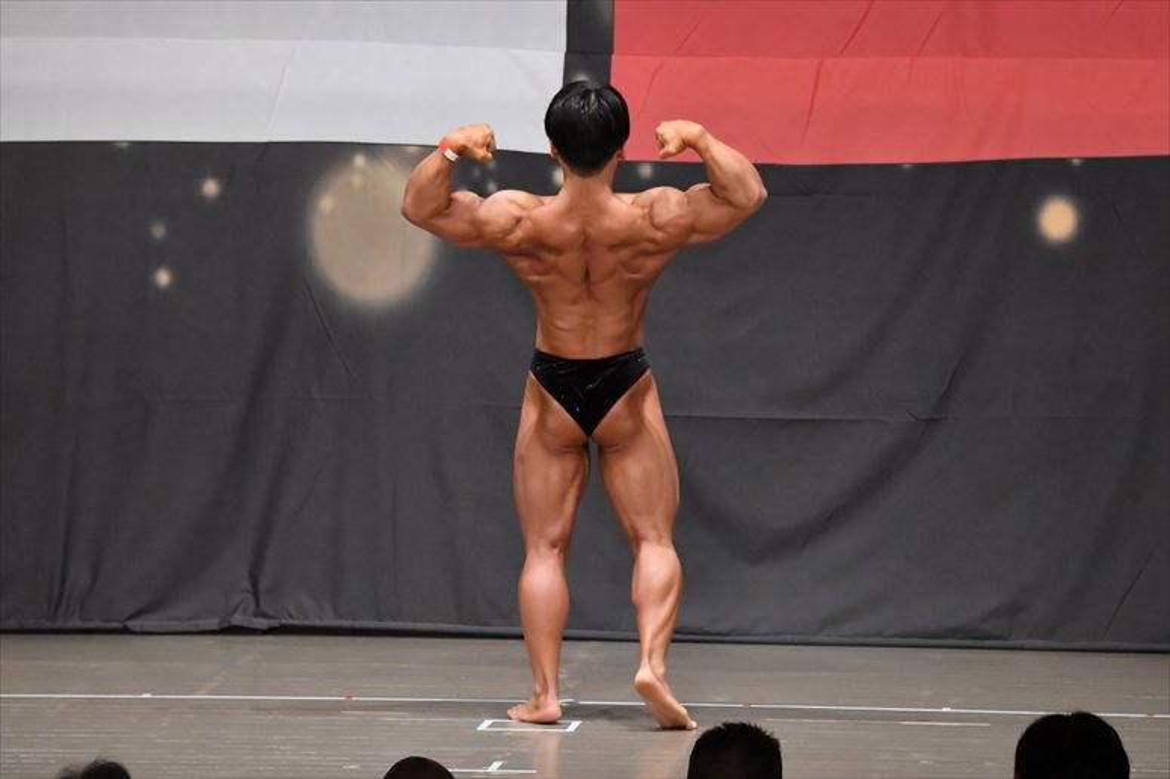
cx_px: 585
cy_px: 390
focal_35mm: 225
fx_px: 7309
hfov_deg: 9.2
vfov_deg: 6.1
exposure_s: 1/400
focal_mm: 150
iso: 6400
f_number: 5.6
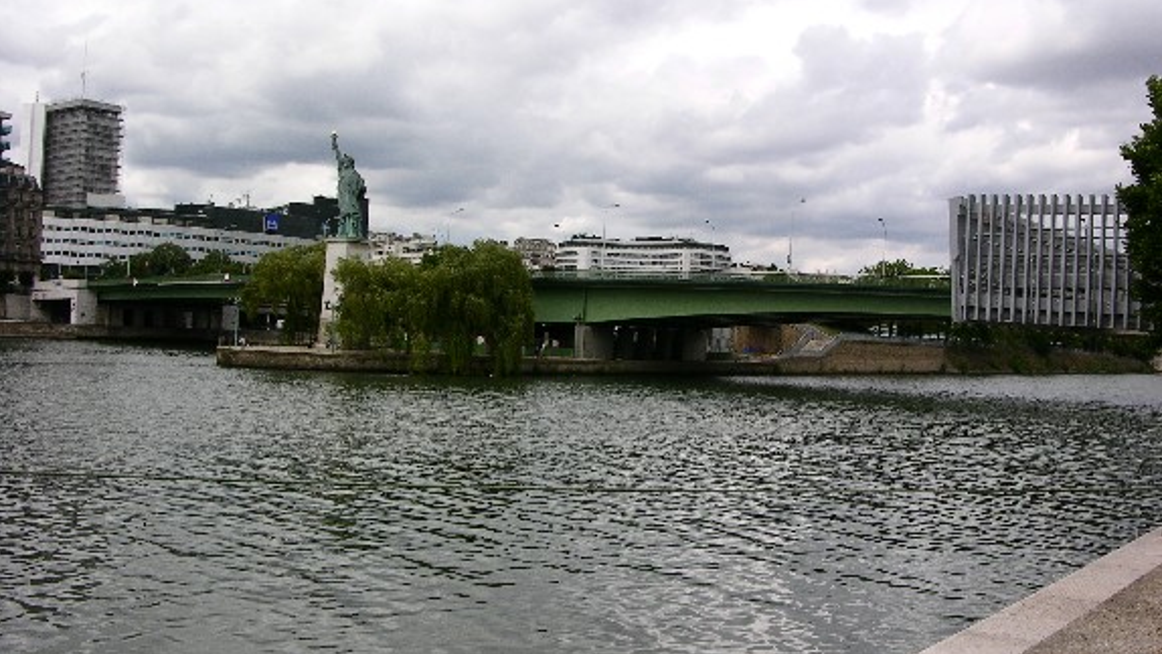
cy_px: 308
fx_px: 1202
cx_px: 592
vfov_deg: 30.4
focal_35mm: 39
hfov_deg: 51.6
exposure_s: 1/167
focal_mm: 8.9
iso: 50
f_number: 8
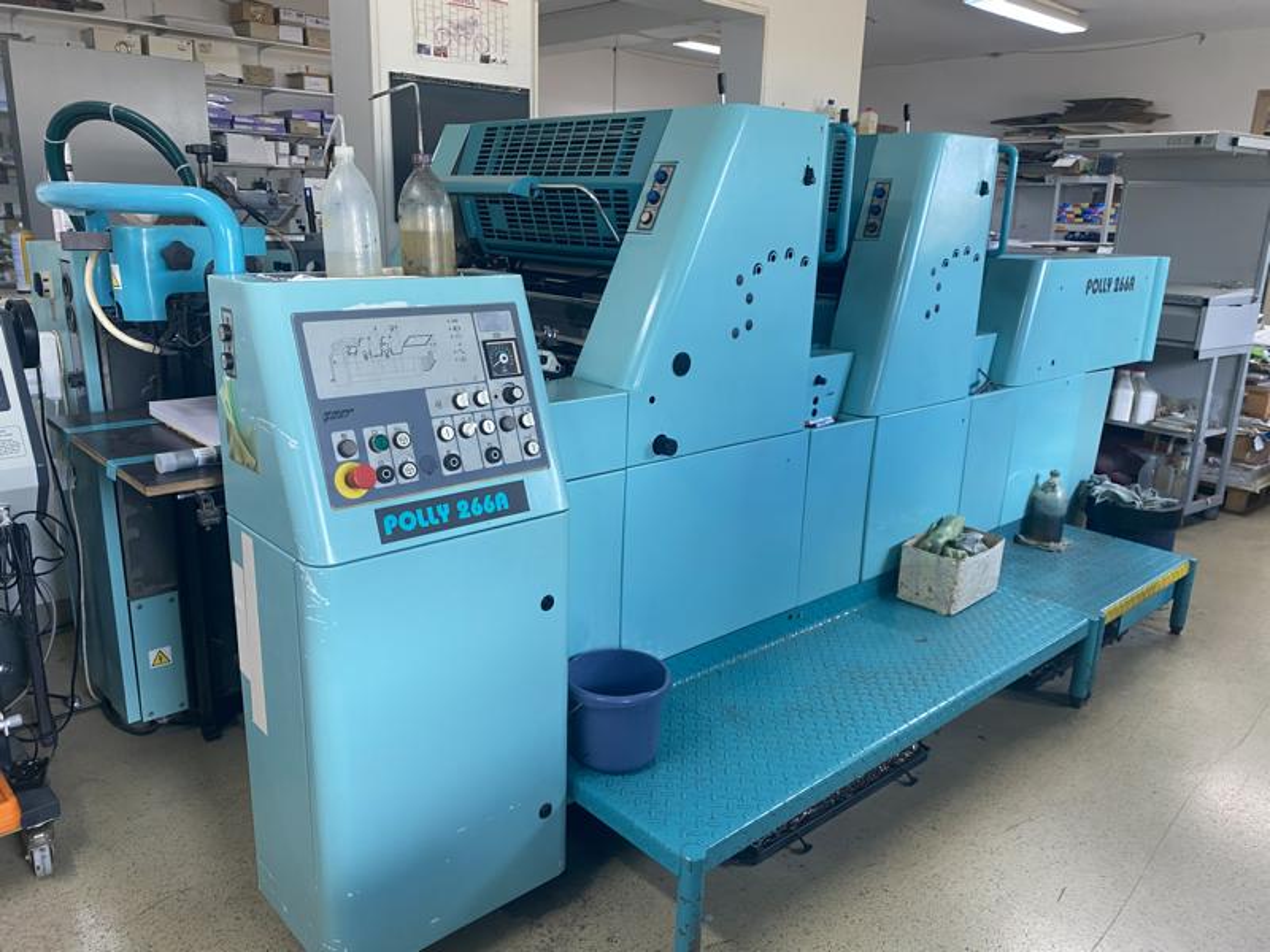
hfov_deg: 67.3
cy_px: 476
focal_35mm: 26
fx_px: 954
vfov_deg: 53.1
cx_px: 635
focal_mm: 4.25
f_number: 1.8
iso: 125
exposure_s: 1/66
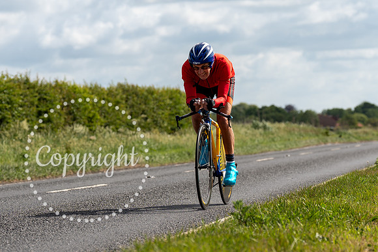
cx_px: 215
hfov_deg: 12.4
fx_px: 1738
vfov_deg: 8.3
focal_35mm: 166
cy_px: 105
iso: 100
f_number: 4.5
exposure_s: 1/1000
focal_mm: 104
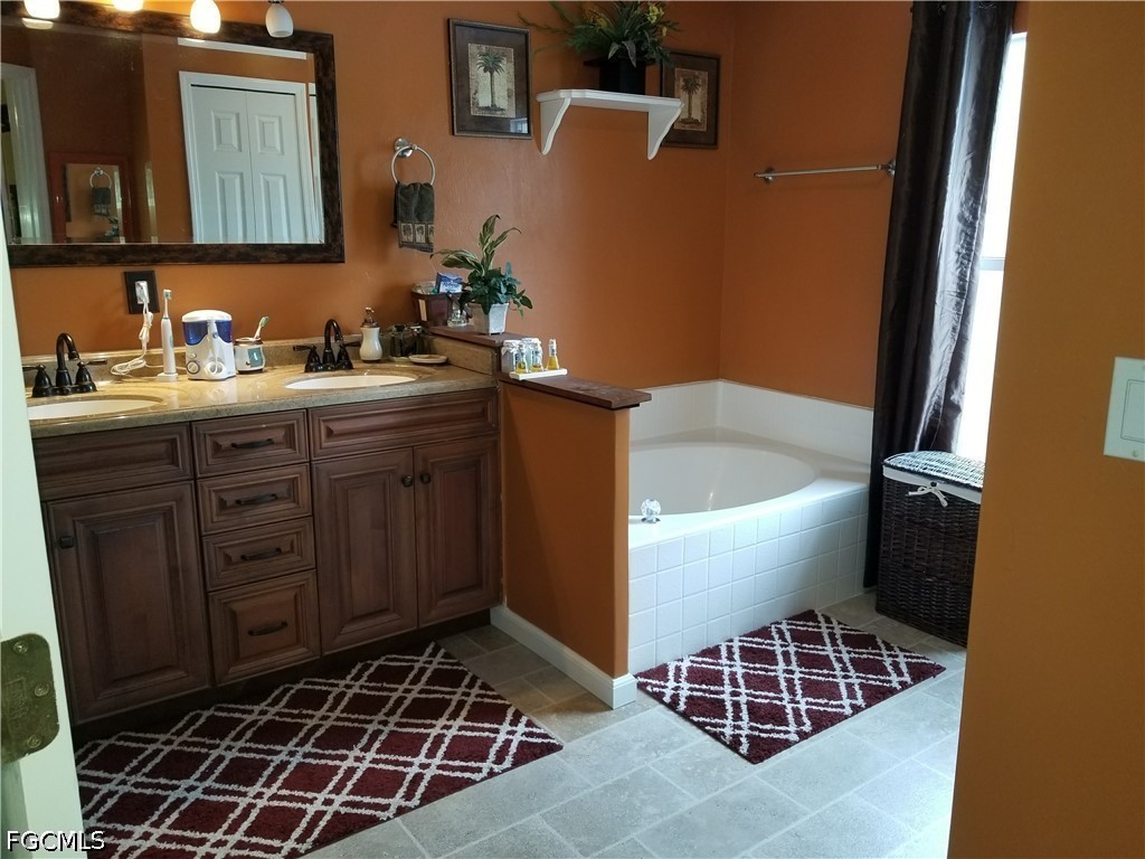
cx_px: 572
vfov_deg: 53.1
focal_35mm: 26
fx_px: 860
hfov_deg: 67.3
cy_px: 430
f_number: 1.7
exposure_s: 1/30
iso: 100
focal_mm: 4.3
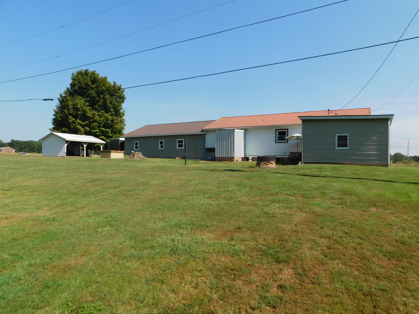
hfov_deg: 71.6
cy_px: 157
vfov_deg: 56.8
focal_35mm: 24
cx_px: 210
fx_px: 291
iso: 125
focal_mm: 4.1
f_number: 6
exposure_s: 1/500
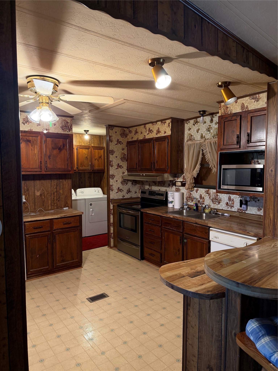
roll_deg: +0.8
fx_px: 257
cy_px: 186
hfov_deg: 56.8
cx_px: 139
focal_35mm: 24
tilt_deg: -4.9
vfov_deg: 71.6
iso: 200
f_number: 1.78
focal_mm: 6.76
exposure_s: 1/60
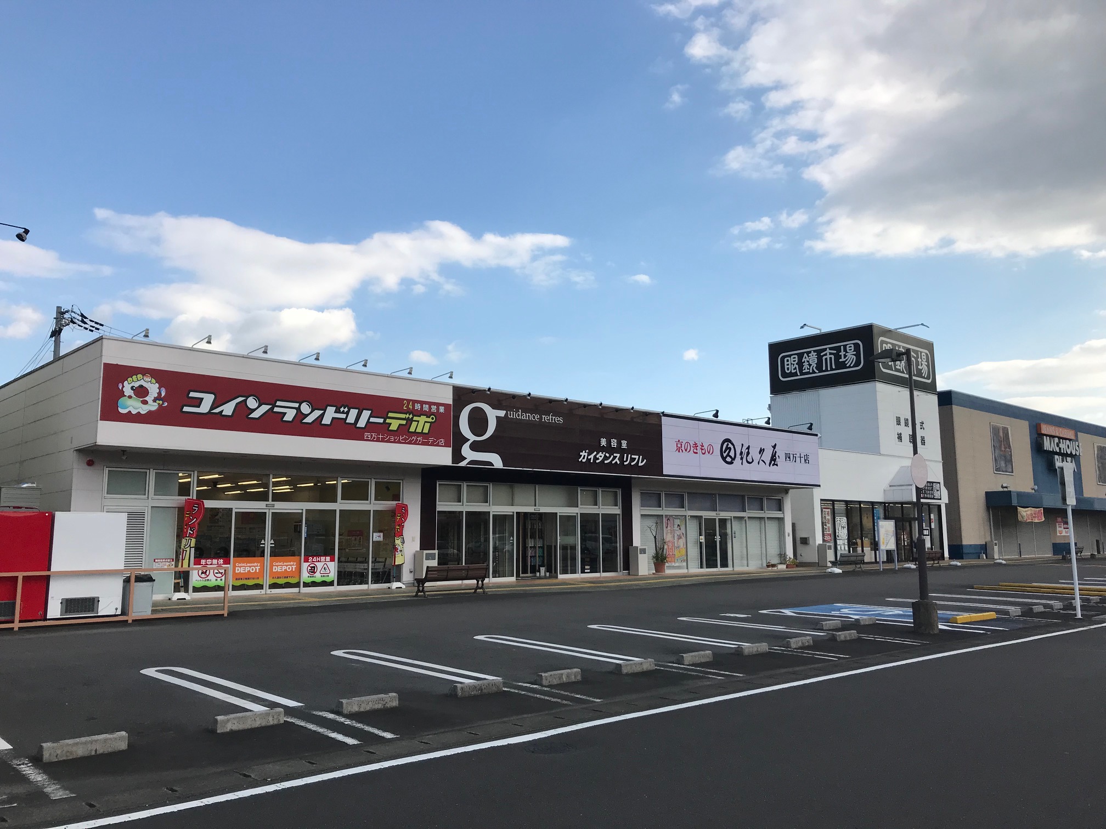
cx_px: 553
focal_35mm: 28
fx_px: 895
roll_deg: -0.3
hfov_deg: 63.4
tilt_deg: +8.9
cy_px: 414
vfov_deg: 49.7
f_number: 1.8
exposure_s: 1/1880
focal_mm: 3.99
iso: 20
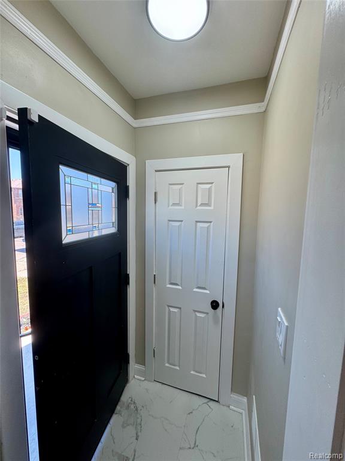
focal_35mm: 14
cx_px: 172
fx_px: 186
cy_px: 230
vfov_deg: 102.1
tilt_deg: -4.8
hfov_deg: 85.7
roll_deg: -2.1
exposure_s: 1/120
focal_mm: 2.22
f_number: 2.2
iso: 50
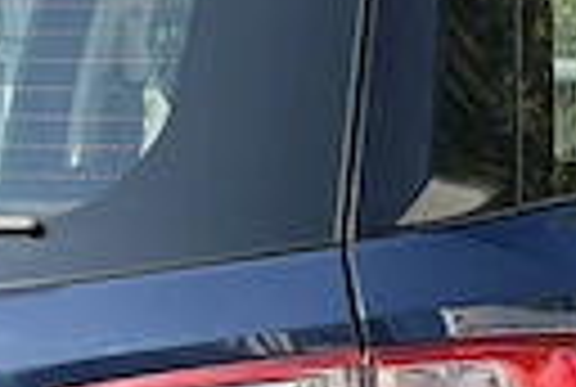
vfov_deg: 5.4
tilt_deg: -8.3
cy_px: 616
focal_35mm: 253
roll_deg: +1.0
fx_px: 4057
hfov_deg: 8.1
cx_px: 414
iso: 40
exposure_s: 1/740
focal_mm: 5.96
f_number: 1.6
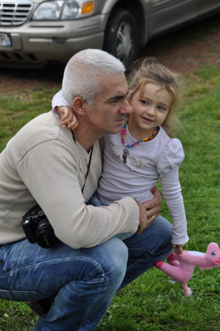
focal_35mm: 135
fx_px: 1241
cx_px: 110
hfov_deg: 10.1
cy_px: 166
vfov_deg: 15.2
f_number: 5.6
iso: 200
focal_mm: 90
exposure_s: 1/500
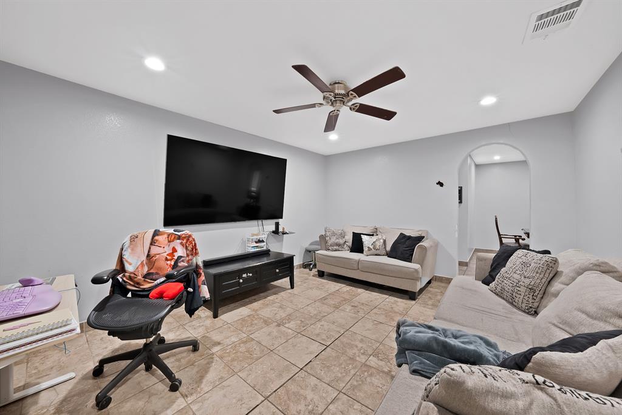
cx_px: 311
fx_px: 207
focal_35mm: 12
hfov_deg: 112.6
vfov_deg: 90.0
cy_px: 208
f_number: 9
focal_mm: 12
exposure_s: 1/1.25
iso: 640
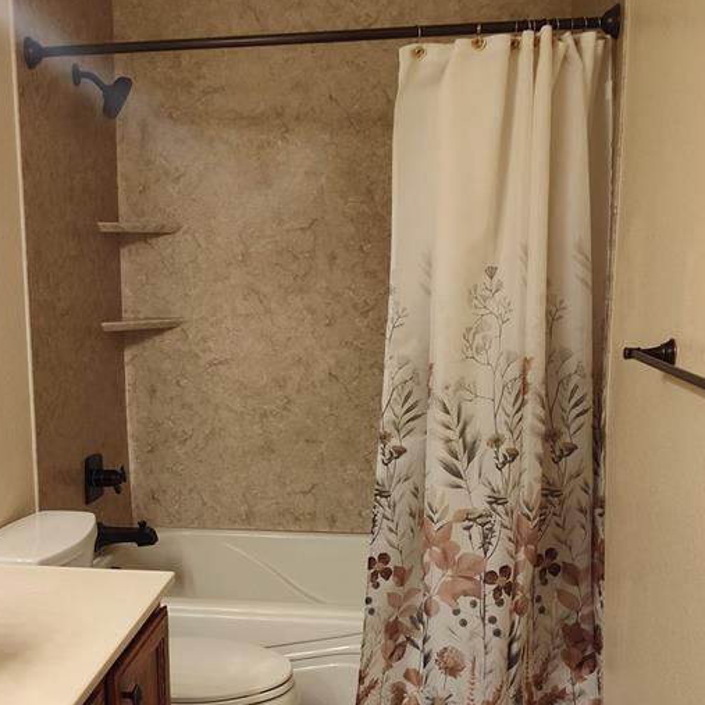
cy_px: 416
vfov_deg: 40.8
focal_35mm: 41
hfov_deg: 40.5
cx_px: 249
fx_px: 945
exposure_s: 1/120
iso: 519
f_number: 1.8
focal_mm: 5.56
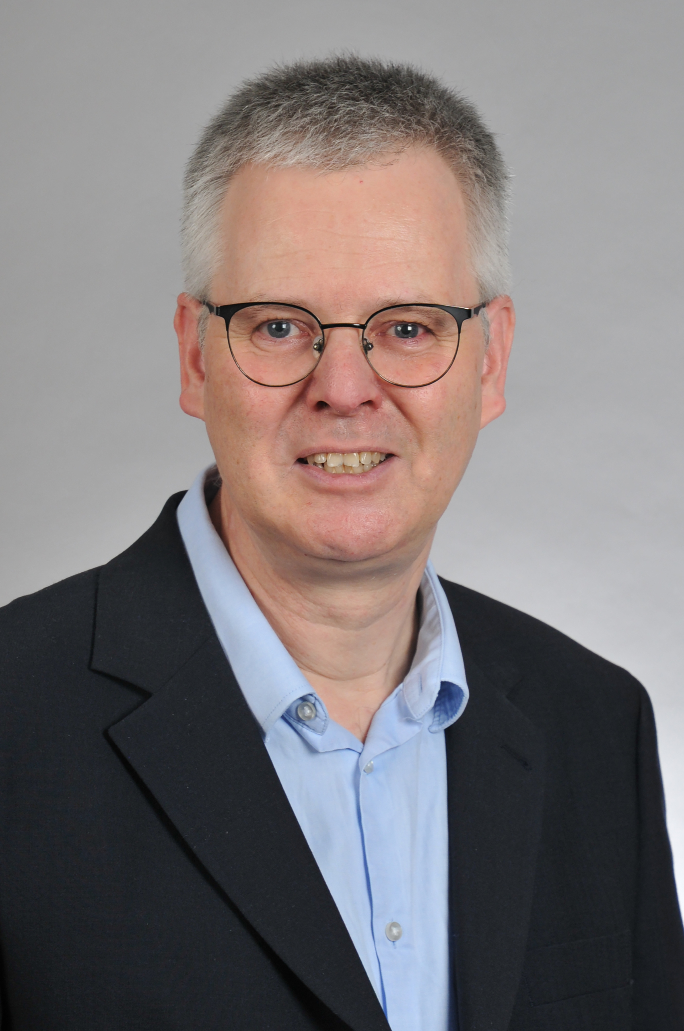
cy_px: 516
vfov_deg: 17.1
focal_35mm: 120
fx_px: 3429
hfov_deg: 11.4
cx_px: 342
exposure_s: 1/125
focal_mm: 80
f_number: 5.6
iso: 320
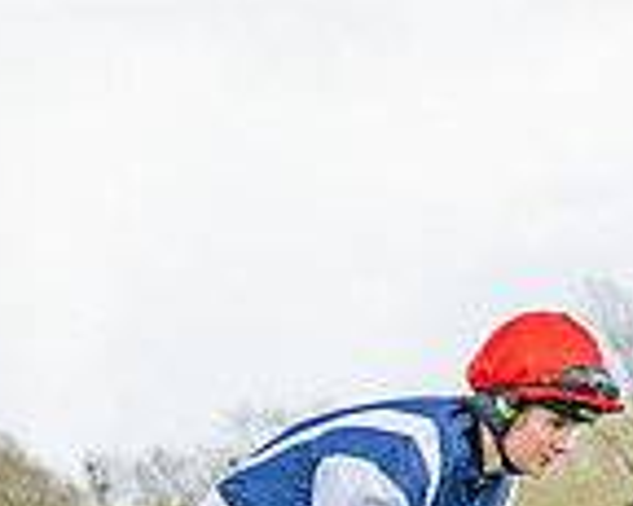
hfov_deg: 4.2
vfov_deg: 3.3
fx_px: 8668
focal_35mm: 463
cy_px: 977
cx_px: 332
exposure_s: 1/3200
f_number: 4
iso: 400
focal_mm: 70
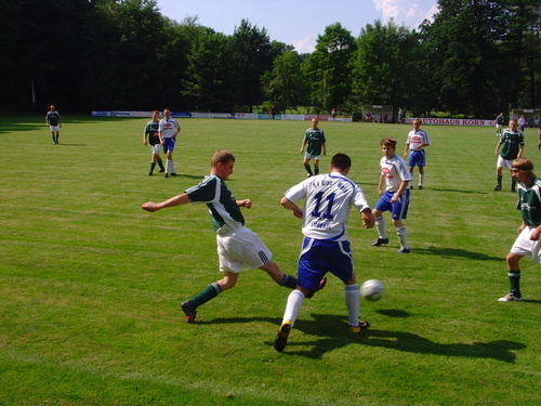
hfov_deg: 47.9
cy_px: 203
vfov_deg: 36.8
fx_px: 610
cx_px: 270
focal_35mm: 39
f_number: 6.3
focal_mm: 6.6
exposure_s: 1/250
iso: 80
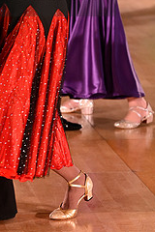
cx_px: -17
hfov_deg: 4.5
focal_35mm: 302
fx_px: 1950
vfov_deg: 6.8
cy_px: -15
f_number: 5
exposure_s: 1/200
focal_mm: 125
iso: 2000
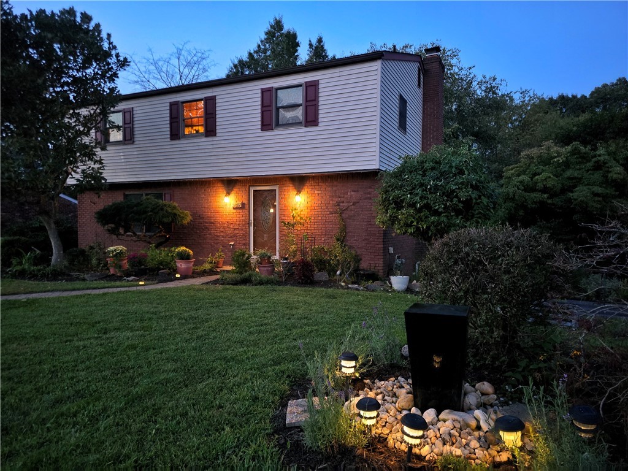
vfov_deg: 58.9
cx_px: 314
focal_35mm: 23
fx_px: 417
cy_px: 236
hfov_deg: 73.9
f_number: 1.7
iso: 1600
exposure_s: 1/40
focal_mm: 6.3
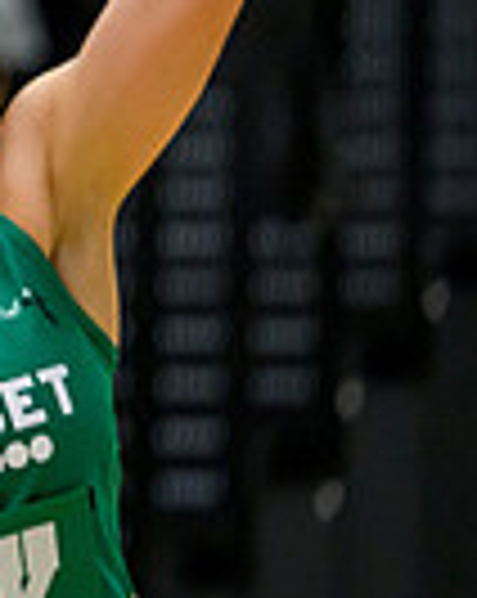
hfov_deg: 2.5
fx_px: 10966
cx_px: -1014
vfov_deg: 3.1
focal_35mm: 620
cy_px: -49
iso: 4000
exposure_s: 1/1000
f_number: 2.8
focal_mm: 130
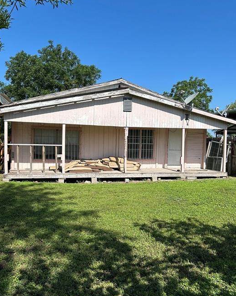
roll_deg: -0.9
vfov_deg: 58.7
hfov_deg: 48.5
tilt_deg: -1.9
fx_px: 262
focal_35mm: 30
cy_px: 155
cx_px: 113
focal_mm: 5.7
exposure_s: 1/4115
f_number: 1.5
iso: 50
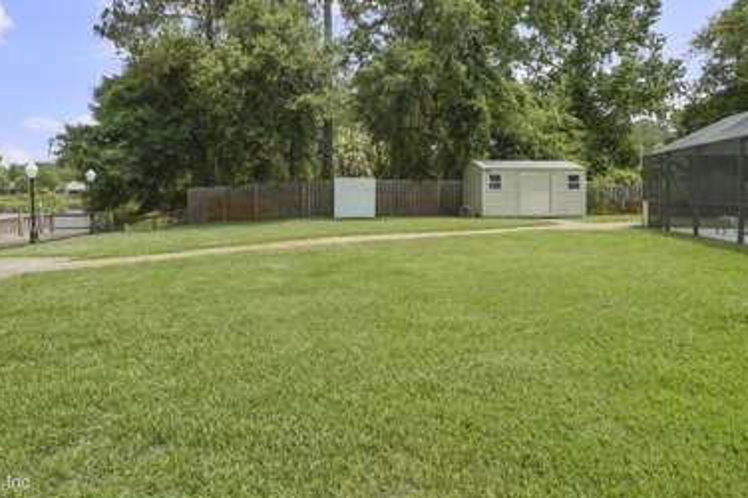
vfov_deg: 54.5
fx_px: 477
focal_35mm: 23
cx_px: 342
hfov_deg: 76.0
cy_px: 191
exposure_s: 1/160
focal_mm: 18
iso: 100
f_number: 9
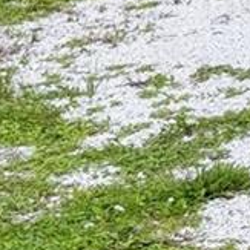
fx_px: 2108
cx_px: 1140
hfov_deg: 5.5
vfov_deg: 6.3
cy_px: -483
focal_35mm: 258
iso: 800
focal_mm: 21
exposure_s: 1/3200
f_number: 8
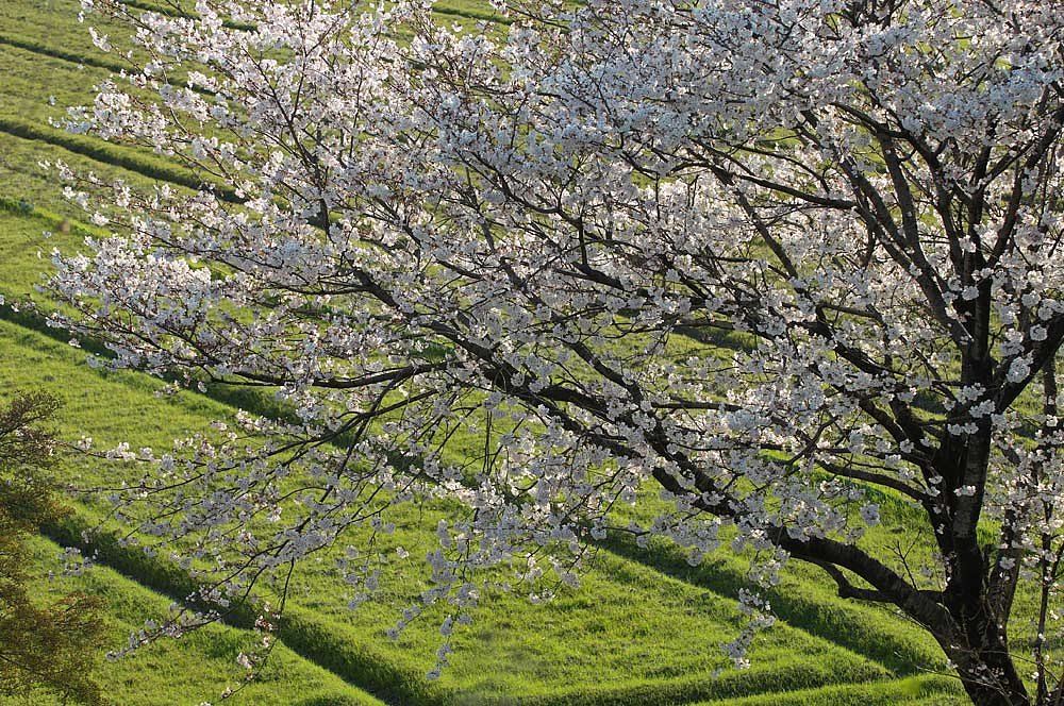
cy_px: 353
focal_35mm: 142
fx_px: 4206
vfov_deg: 9.6
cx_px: 532
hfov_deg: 14.4
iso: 125
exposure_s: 1/250
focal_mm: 95
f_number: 5
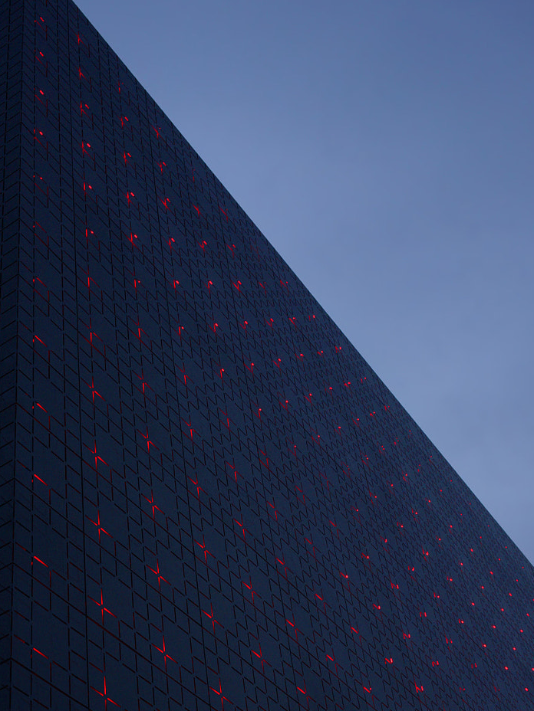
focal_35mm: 58
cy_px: 526
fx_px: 1193
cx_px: 197
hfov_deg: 25.2
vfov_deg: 32.6
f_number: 8
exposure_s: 1/60
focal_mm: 35
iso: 1000
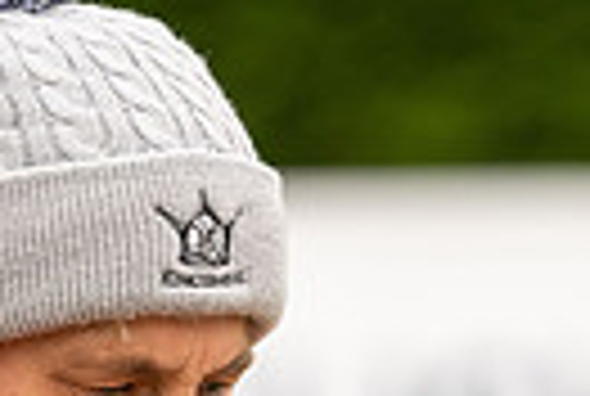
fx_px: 21765
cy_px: 857
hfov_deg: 1.6
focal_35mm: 1325
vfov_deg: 1.0
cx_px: 437
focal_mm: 300
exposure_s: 1/1250
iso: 500
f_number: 4
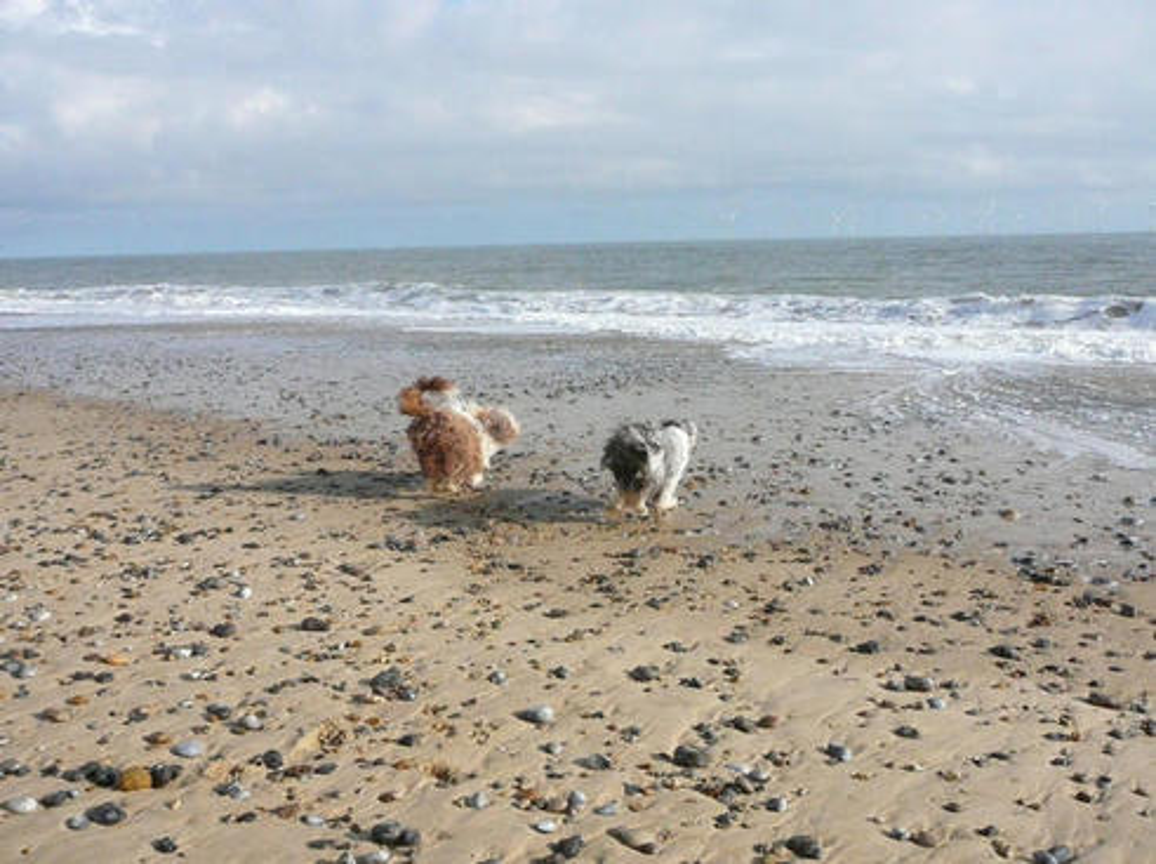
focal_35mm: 35
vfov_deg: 40.6
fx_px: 1167
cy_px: 432
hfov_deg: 52.7
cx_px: 578
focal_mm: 5.2
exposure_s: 1/2000
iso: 400
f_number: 5
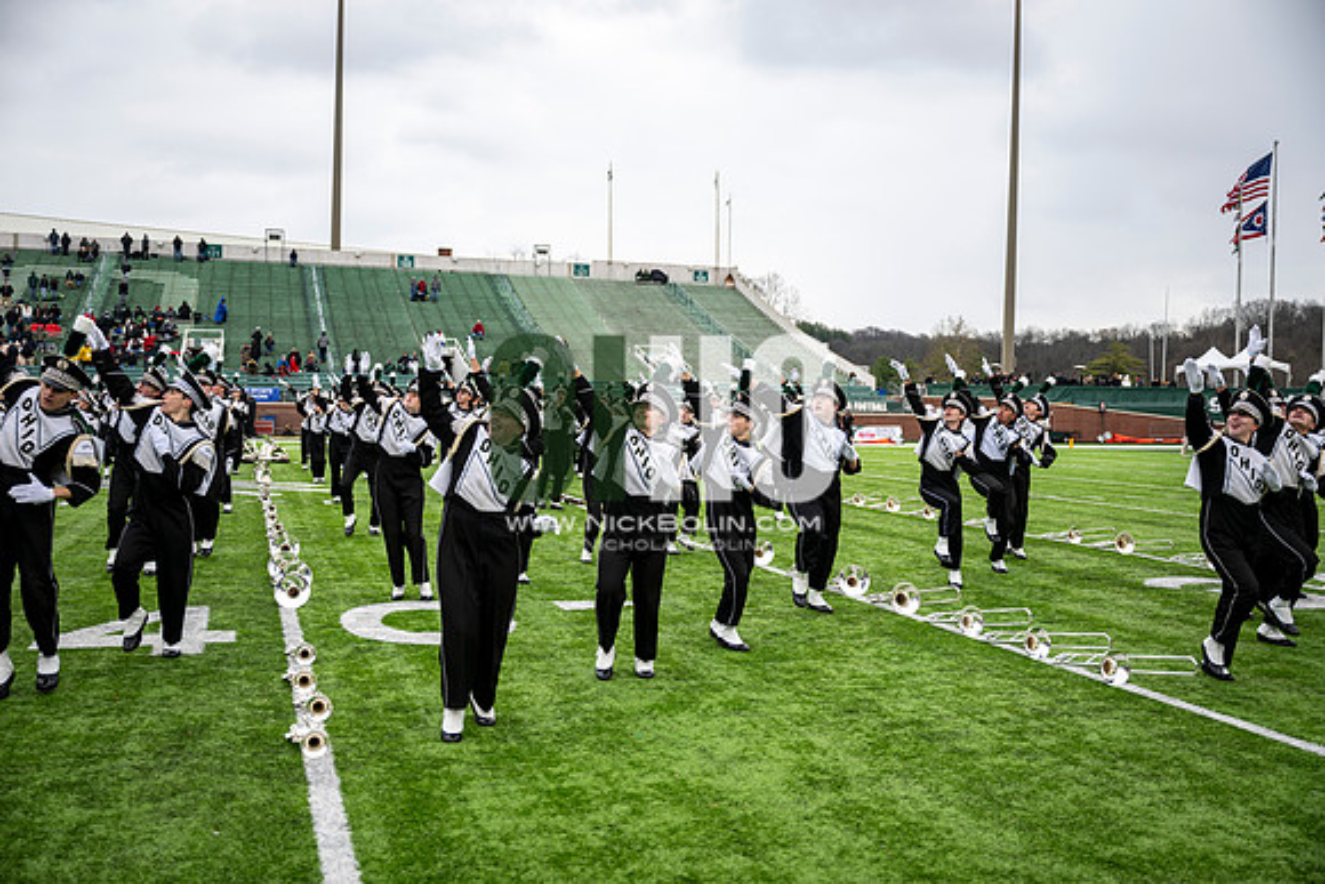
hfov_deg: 57.2
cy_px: 442
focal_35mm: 33
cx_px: 662
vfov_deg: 40.0
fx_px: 1215
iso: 100
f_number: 2.8
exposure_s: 1/500
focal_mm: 33
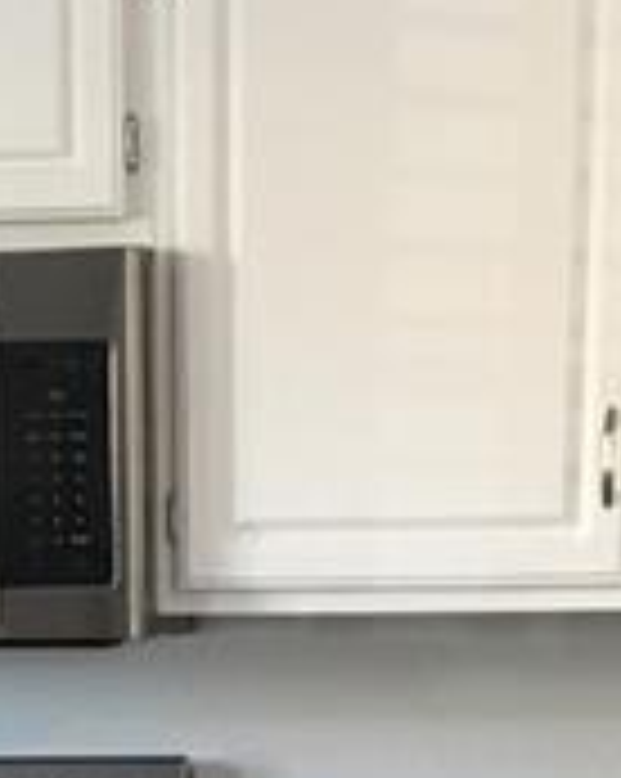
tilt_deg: -12.4
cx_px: 50
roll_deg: +1.3
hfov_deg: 12.1
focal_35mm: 126
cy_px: 1129
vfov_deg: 14.4
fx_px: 2900
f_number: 2.2
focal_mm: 4.15
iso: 40
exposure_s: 1/30
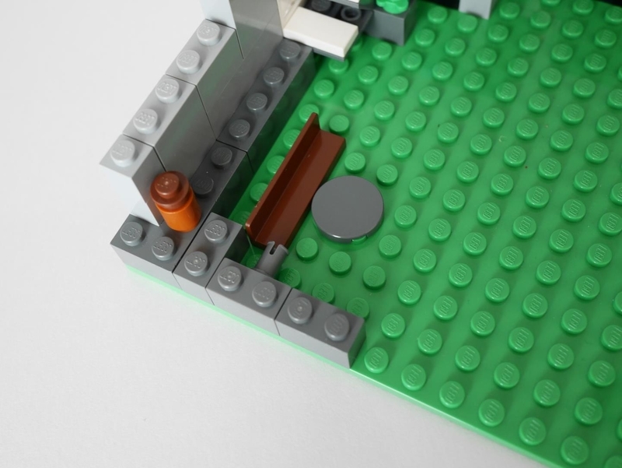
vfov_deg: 36.0
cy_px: 234
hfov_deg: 46.8
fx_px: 719
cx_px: 311
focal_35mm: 40
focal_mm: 20
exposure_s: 1/60
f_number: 4.5
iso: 800
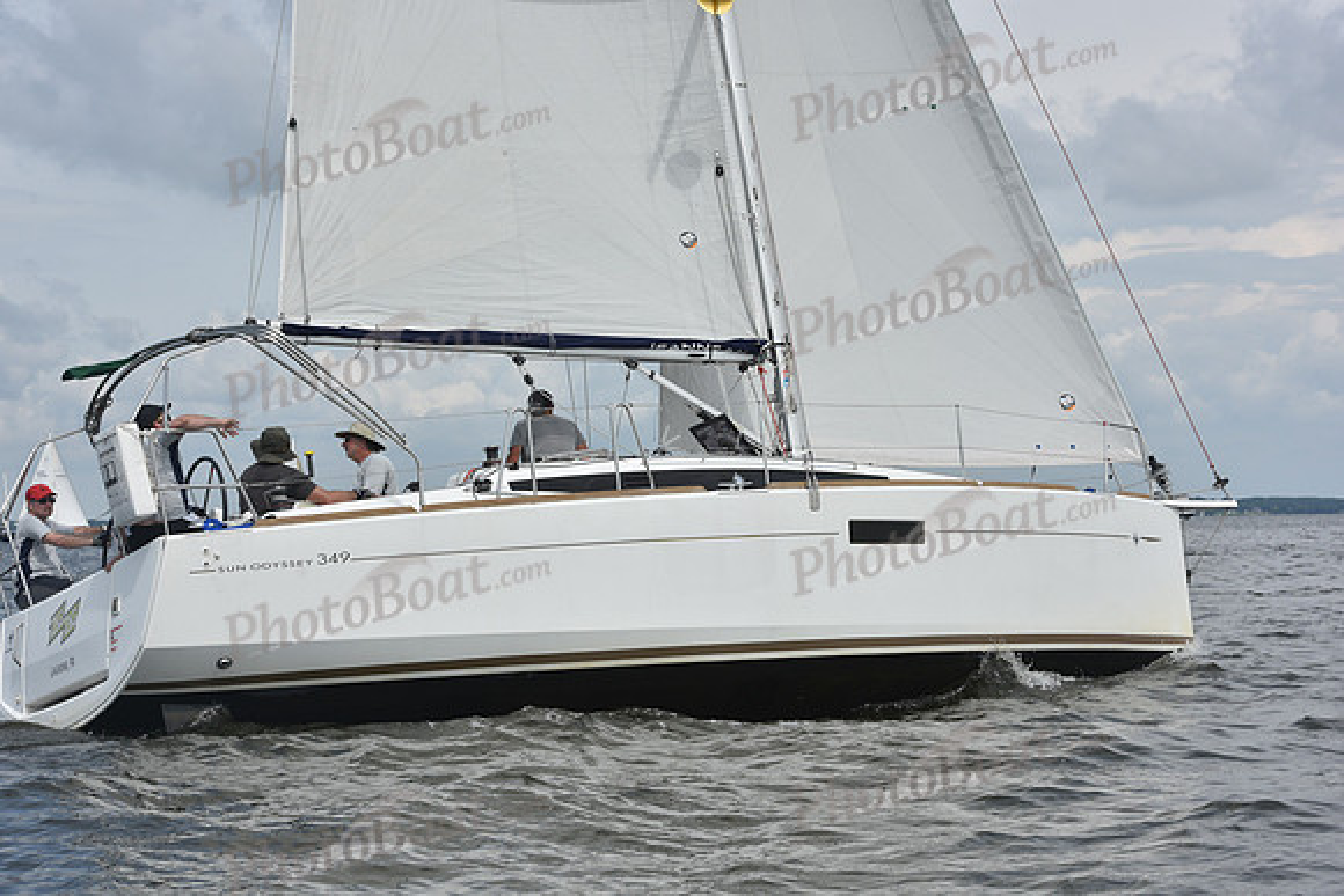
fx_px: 2614
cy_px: 448
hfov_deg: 28.8
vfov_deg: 19.5
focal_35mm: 70
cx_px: 672
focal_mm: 70
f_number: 9
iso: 320
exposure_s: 1/1250
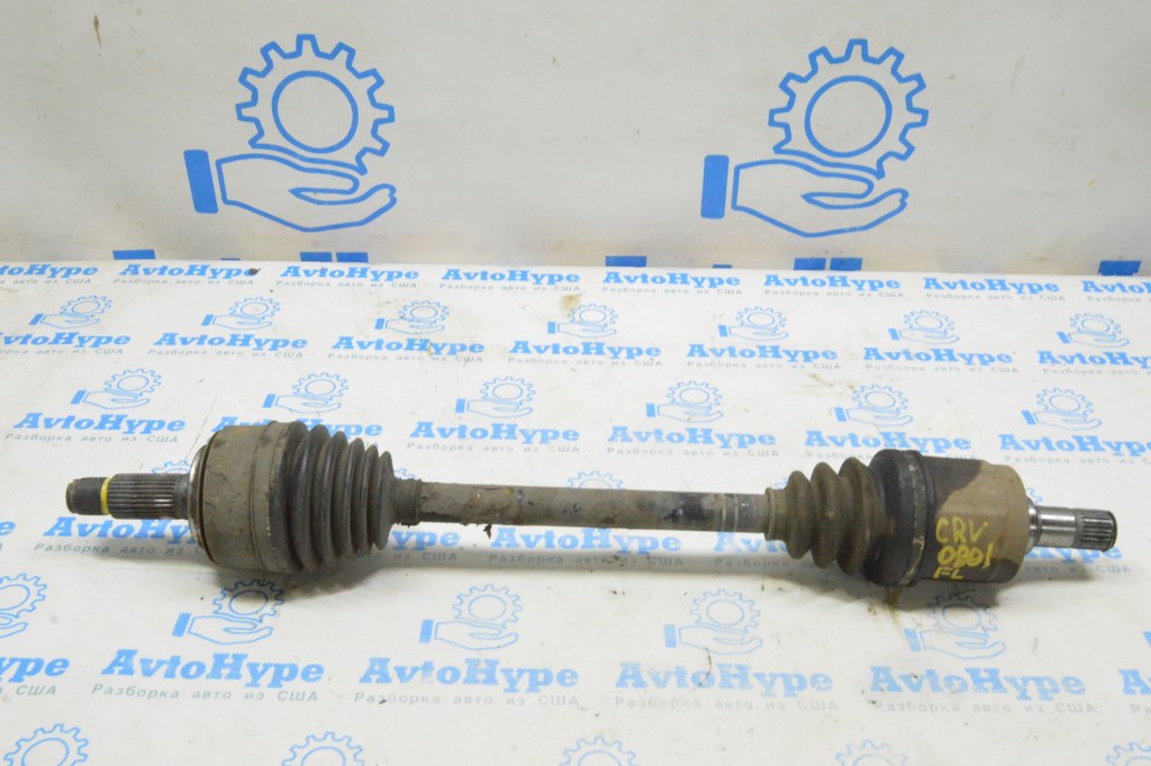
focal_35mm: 36
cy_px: 383
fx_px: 1150
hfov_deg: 53.2
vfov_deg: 36.8
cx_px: 576
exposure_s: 1/15
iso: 6400
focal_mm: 24
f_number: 20
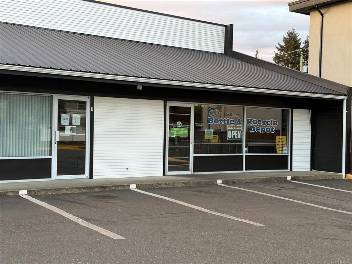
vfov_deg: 30.3
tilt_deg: +0.4
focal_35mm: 48
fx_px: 488
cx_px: 176
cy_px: 132
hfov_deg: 39.7
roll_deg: -1.3
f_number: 1.78
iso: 100
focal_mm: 6.76
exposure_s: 1/119
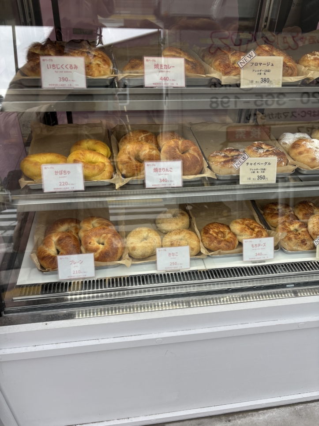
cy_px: 213
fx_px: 319
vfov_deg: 67.3
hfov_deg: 53.1
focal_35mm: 26
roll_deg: -1.9
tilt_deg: -36.1
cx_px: 160
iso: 50
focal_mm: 5.96
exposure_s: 1/716
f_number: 1.6
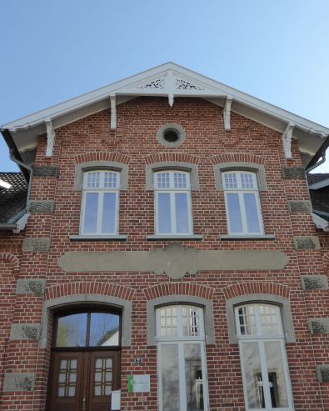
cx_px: 165
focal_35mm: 33
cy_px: 205
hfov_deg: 44.6
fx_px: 401
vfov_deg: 54.2
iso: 200
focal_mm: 4.3
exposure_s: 1/640
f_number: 3.5
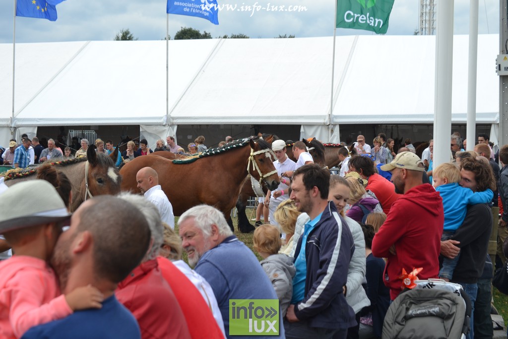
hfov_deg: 24.6
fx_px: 1164
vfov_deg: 16.6
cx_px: 254
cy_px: 170
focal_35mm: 82
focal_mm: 55
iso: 100
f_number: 8
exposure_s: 1/250
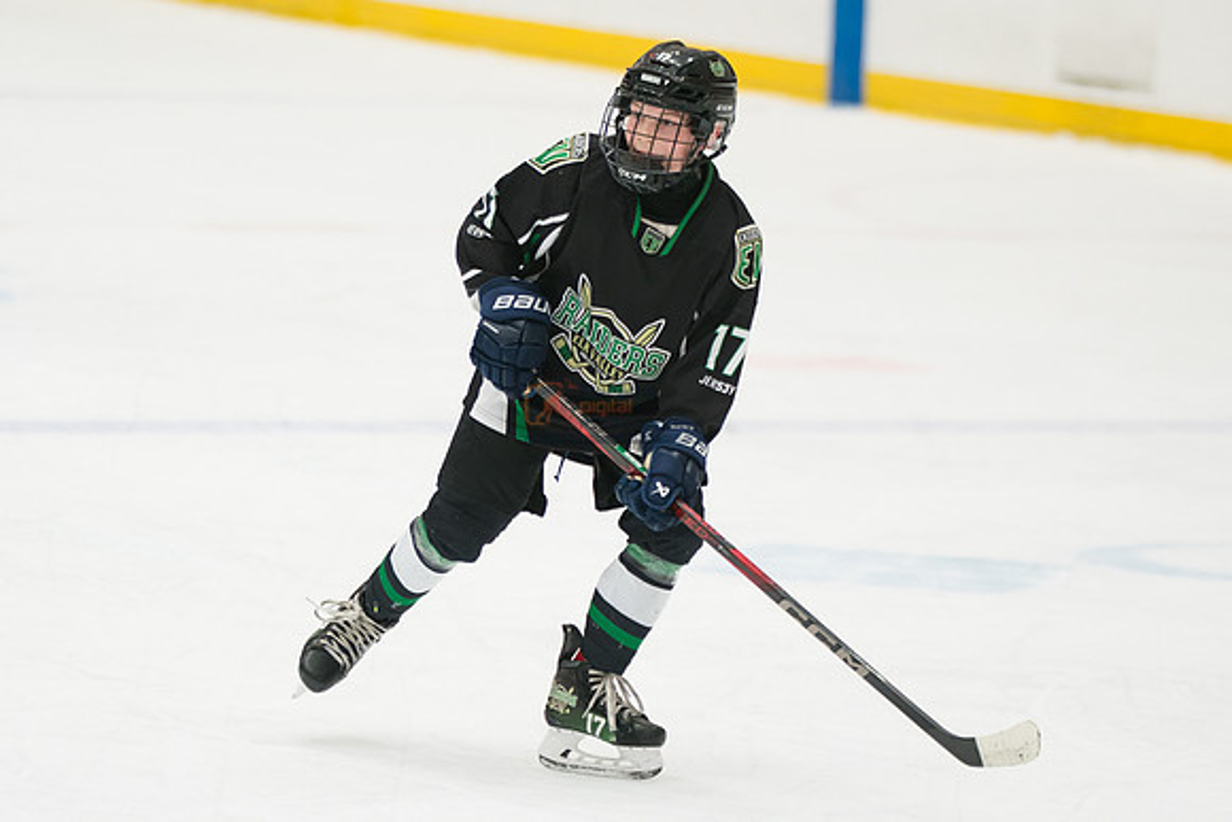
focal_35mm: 270
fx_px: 9246
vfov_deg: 5.1
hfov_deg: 7.6
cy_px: 411
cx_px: 524
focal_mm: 157
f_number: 3.2
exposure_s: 1/800
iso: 1600
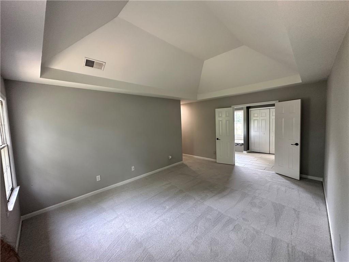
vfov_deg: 85.7
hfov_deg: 102.1
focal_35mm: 14
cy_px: 131
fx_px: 141
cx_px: 174
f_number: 2.2
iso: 200
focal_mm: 2.22
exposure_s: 1/99
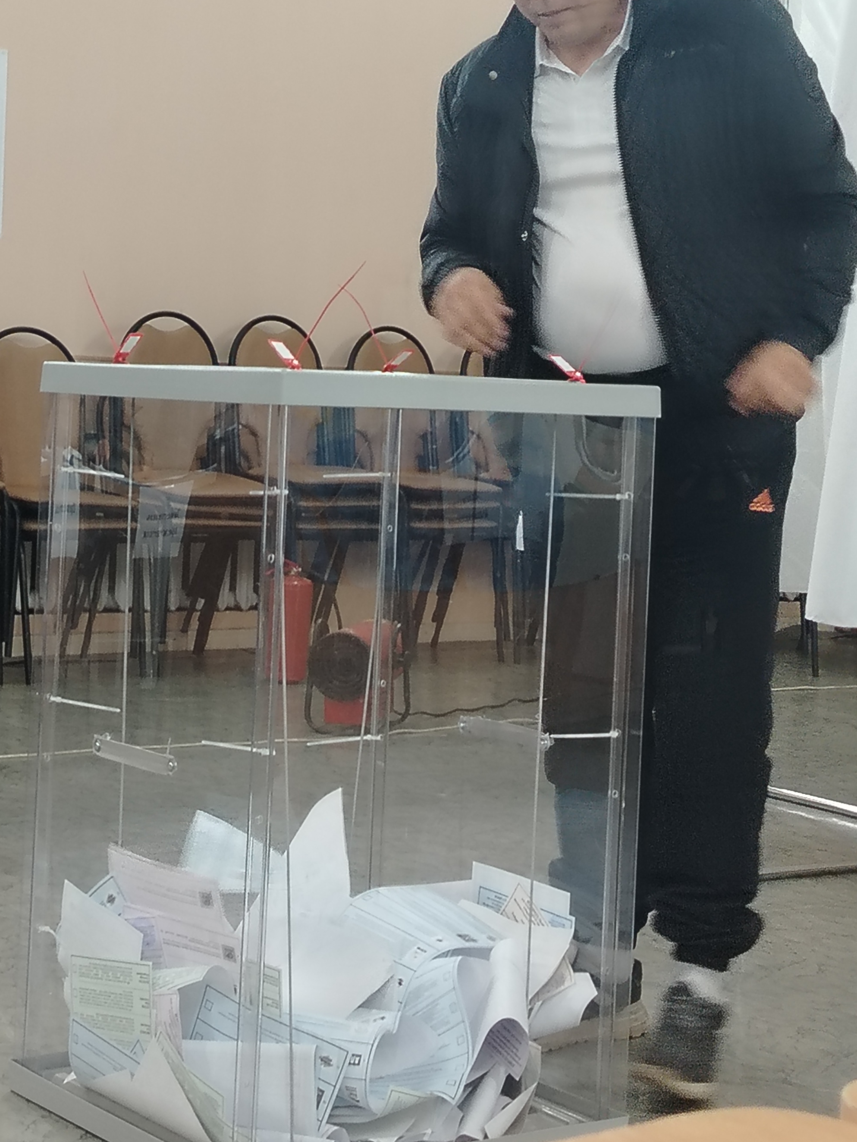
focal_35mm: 77
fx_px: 2542
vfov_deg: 25.3
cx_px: 345
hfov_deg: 19.1
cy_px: 477
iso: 866
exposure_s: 1/33.3
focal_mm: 5.25
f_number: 1.75
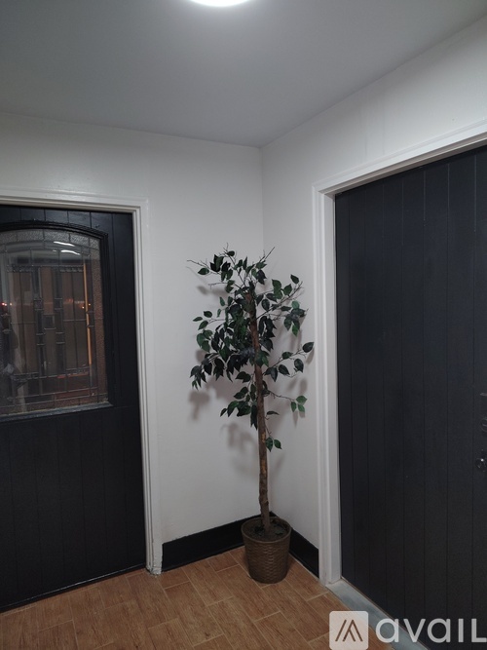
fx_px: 450
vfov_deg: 71.6
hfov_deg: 56.8
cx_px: 244
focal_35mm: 24
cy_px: 325
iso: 748
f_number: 1.8
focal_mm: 5.56
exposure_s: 1/120
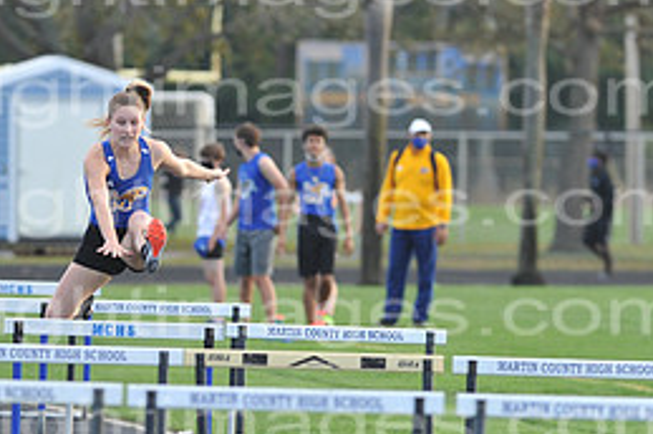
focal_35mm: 673
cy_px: 262
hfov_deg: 3.1
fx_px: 12192
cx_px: 118
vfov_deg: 2.0
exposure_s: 1/1000
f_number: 4.5
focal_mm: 300
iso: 800
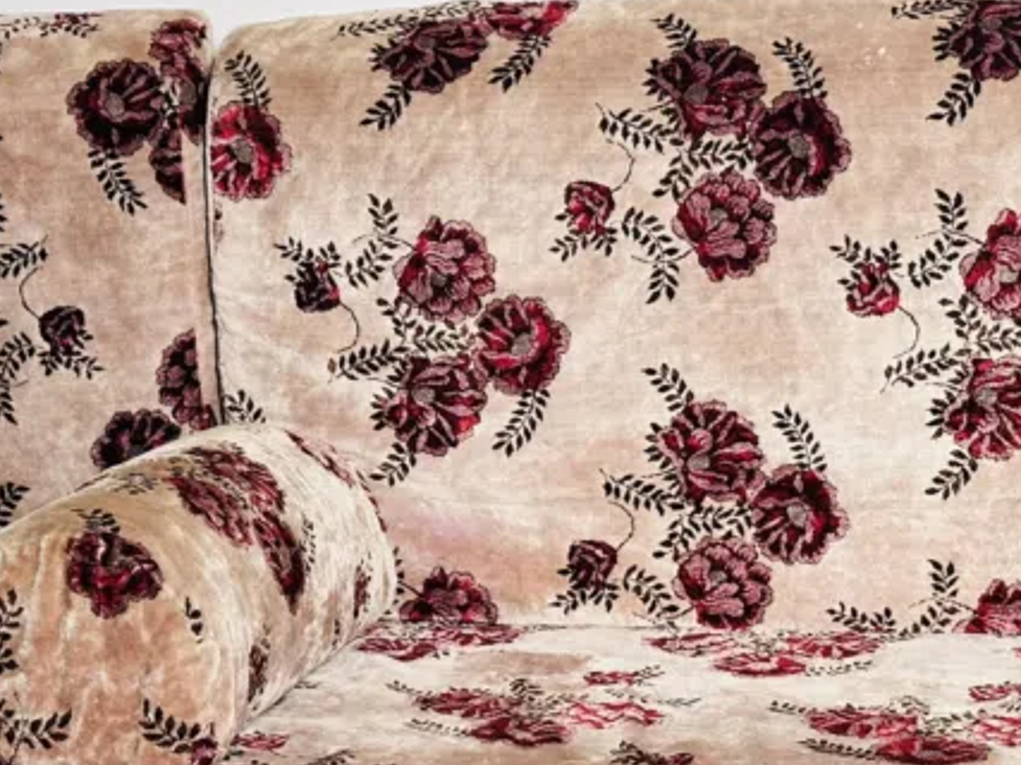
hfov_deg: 27.0
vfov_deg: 20.4
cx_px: 490
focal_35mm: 72
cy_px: 430
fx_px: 2123
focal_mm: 6.86
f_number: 1.78
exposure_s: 1/60
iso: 250
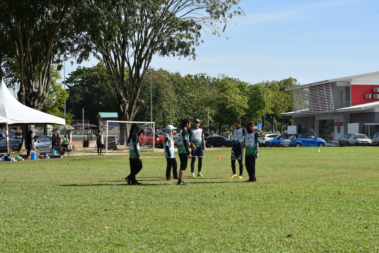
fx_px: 737
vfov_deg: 19.5
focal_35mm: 70
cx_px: 190
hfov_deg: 28.8
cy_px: 126
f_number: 10
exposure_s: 1/400
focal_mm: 70
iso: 200
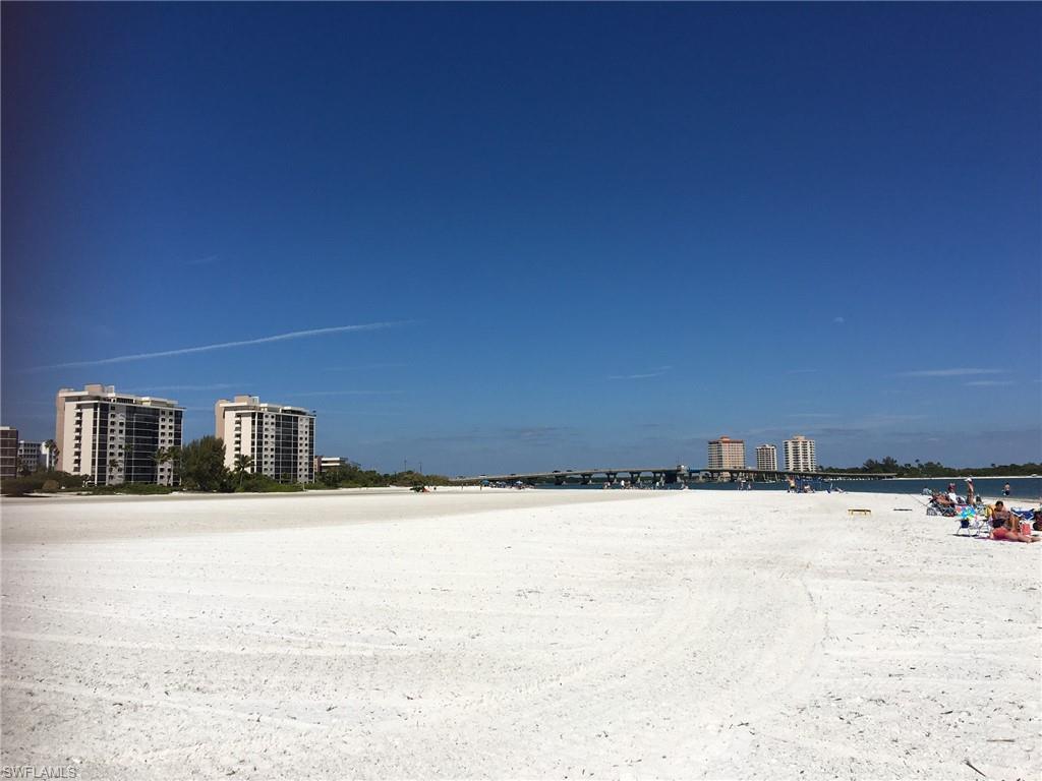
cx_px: 521
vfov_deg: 48.2
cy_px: 390
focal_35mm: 29
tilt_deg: +6.9
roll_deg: +0.7
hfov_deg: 61.7
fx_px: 873
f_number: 2.2
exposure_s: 1/4274
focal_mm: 4.15
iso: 25
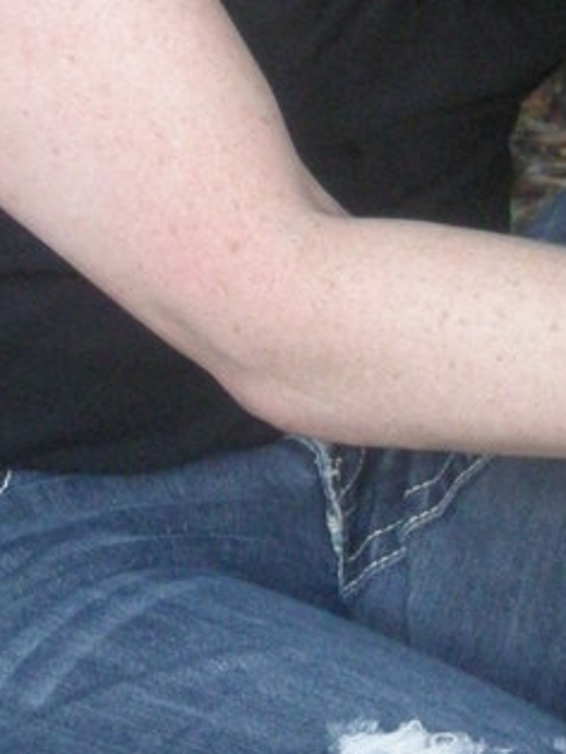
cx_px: 396
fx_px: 6793
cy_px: -337
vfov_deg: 6.3
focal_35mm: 312
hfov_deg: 4.8
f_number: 4.7
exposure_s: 1/24
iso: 400
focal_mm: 17.1
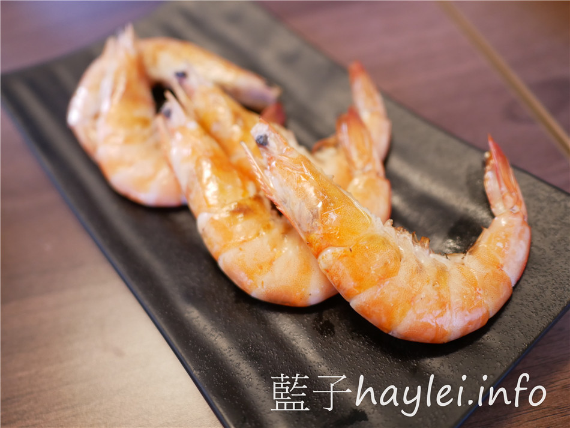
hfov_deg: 60.0
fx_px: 494
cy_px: 214
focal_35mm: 30
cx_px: 285
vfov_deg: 46.8
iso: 640
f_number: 1.7
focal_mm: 15
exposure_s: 1/60
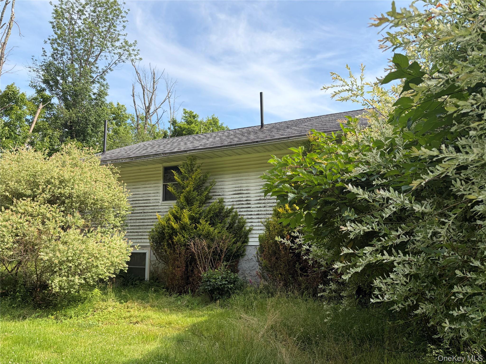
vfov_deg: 53.1
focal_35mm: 26
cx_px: 243
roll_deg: +0.0
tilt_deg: +9.0
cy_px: 182
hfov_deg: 67.3
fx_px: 365
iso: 50
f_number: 1.6
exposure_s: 1/1626
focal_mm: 5.96
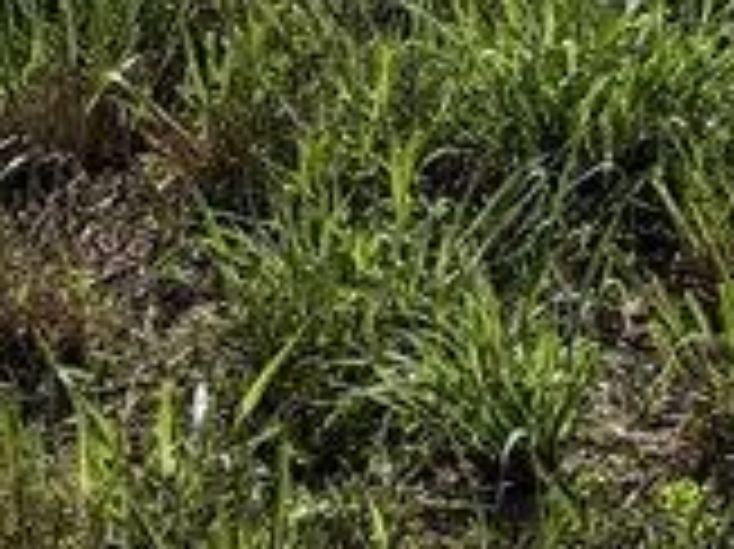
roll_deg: -3.2
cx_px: 1225
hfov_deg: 10.1
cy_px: -1298
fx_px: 3983
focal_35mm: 188
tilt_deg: +12.1
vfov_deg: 6.8
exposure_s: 1/10309
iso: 80
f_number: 1.78
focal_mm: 6.76
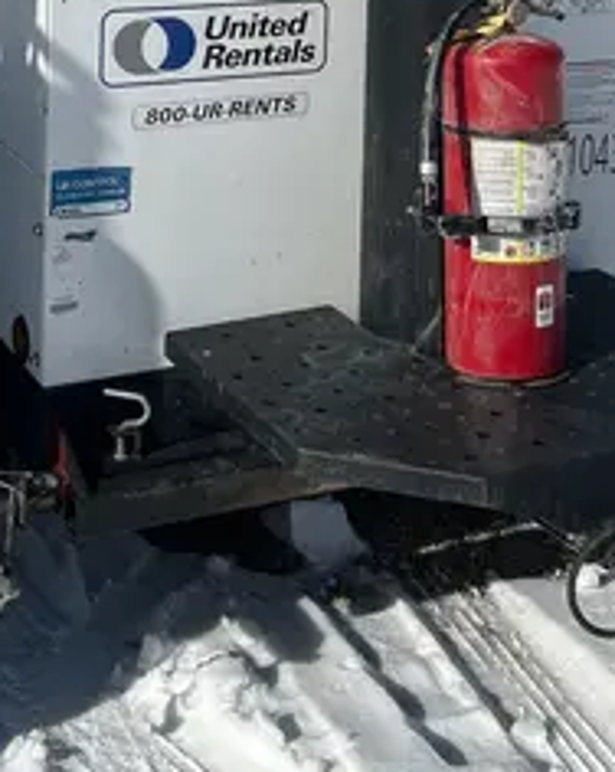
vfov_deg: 22.6
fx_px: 1802
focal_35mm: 79
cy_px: -106
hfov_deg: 19.4
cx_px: 330
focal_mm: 5.7
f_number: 1.5
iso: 50
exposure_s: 1/8000
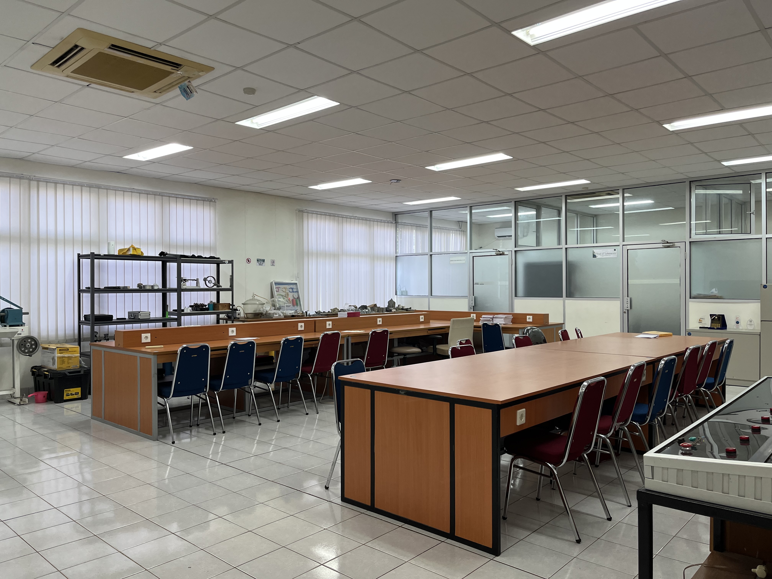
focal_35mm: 26
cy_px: 290
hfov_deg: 67.3
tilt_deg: -0.5
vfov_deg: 53.1
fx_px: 580
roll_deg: +0.4
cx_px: 386
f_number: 1.6
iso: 80
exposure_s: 1/100
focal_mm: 5.1
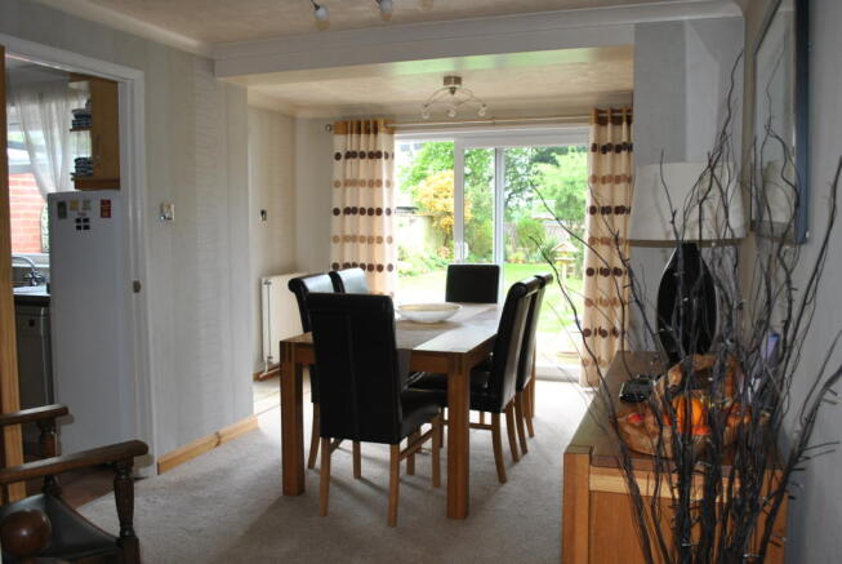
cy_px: 282
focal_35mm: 30
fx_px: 702
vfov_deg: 43.7
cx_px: 421
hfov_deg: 61.9
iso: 200
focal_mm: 20
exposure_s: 1/100
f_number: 3.8
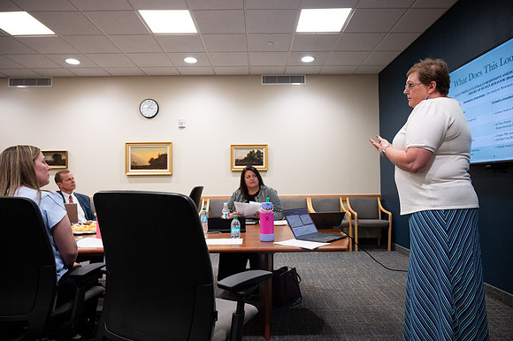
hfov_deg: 73.8
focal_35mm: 24
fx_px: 342
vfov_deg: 53.1
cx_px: 256
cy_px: 170
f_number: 4
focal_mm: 24
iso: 2000
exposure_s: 1/250
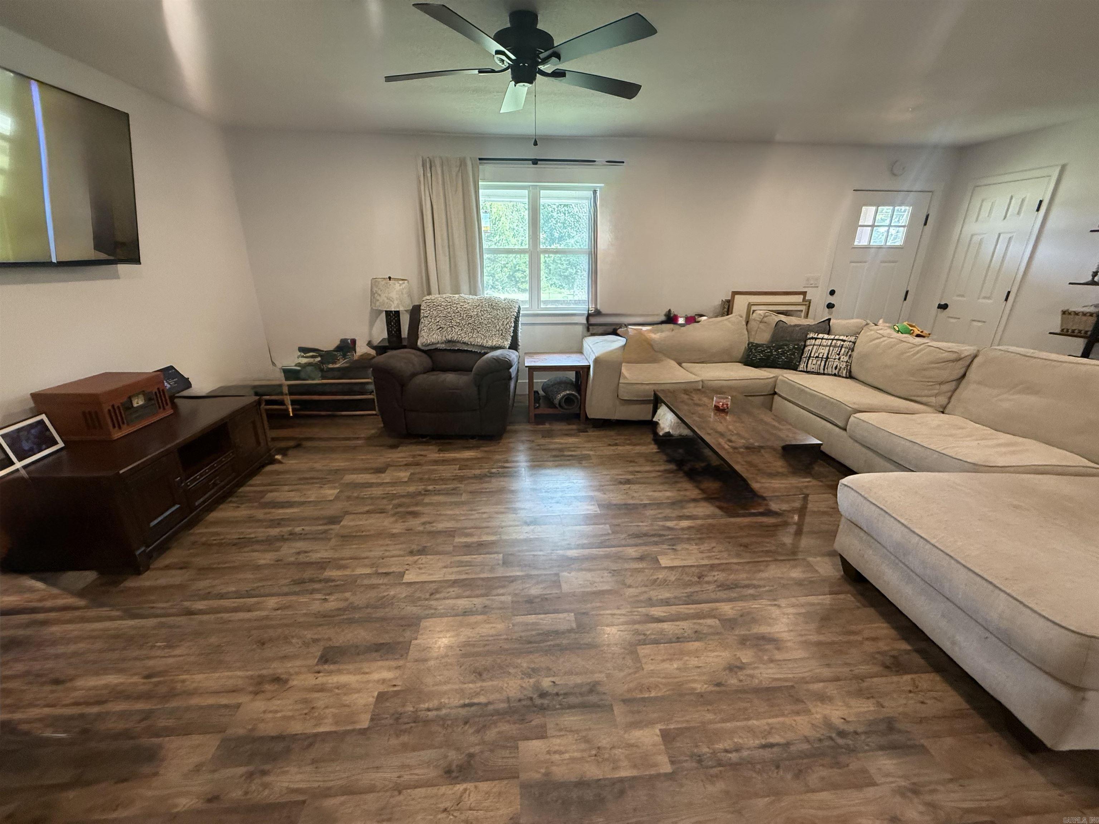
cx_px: 550
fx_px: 444
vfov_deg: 85.7
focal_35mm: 14
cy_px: 412
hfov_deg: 102.1
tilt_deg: -18.5
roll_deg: +0.5
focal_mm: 2.22
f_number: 2.2
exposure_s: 1/120
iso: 400
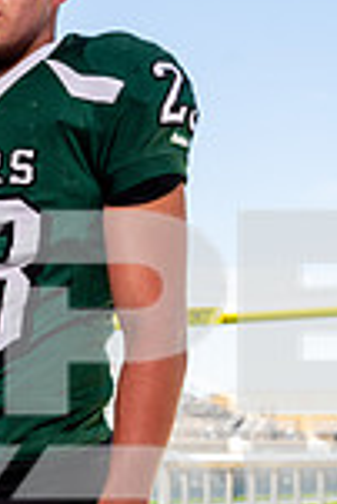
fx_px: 1541
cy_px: 551
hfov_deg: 12.3
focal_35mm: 110
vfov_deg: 17.9
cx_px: -27
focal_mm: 37
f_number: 8
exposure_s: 1/125
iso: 100
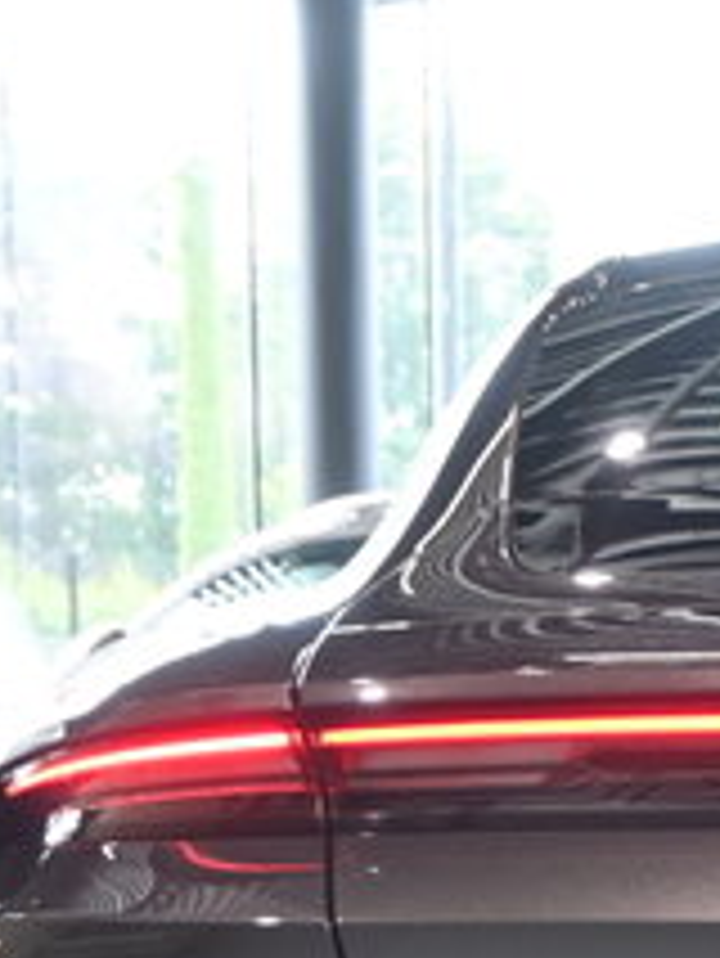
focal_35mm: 169
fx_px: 4671
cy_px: 1111
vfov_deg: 11.5
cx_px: 1240
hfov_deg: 8.5
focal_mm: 32.5
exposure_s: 1/125
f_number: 5
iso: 800
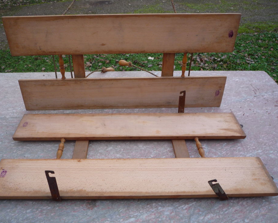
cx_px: 129
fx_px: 263
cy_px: 112
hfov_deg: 55.6
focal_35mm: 32
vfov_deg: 45.8
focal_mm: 5.2
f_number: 3.3
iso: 100
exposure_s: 1/40
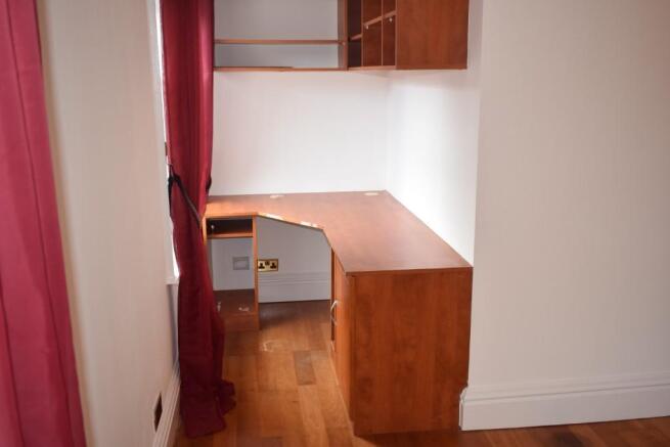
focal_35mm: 34
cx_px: 335
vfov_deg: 38.4
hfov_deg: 55.1
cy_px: 224
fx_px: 642
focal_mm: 23
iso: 800
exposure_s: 1/100
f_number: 5
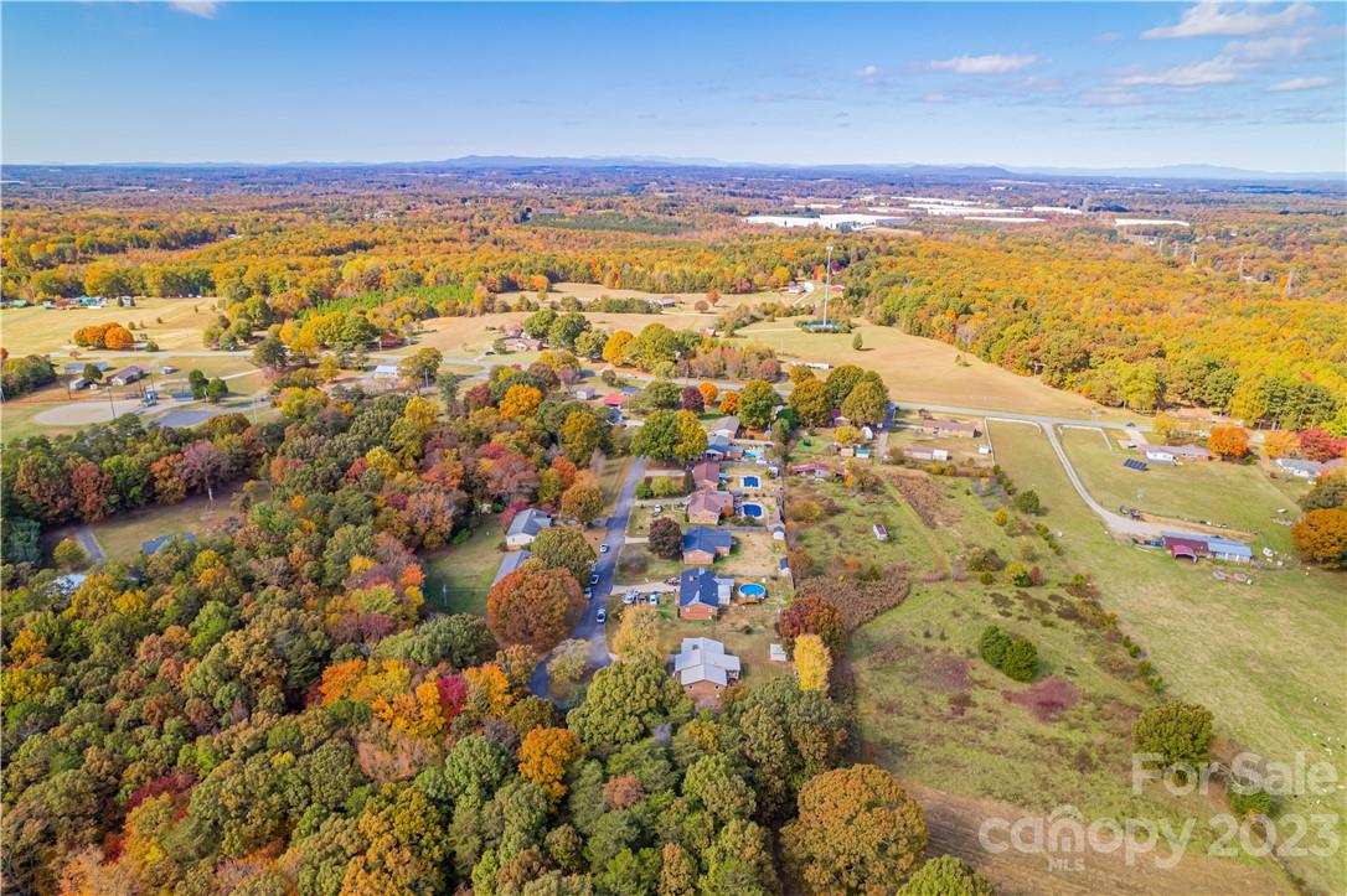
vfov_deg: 57.2
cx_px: 674
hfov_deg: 78.6
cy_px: 448
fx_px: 823
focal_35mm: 22
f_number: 2.8
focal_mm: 8.38
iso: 100
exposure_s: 1/80
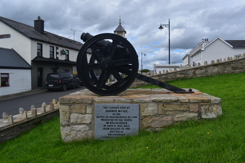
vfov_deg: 47.9
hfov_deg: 67.4
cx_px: 122
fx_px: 184
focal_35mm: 27
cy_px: 82
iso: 400
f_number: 11
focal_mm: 18
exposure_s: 1/500
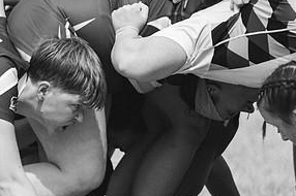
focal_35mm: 2023
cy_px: 65
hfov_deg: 1.0
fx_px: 16614
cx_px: -15
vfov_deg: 0.7
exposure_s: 1/1000
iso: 220
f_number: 6.3
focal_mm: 600
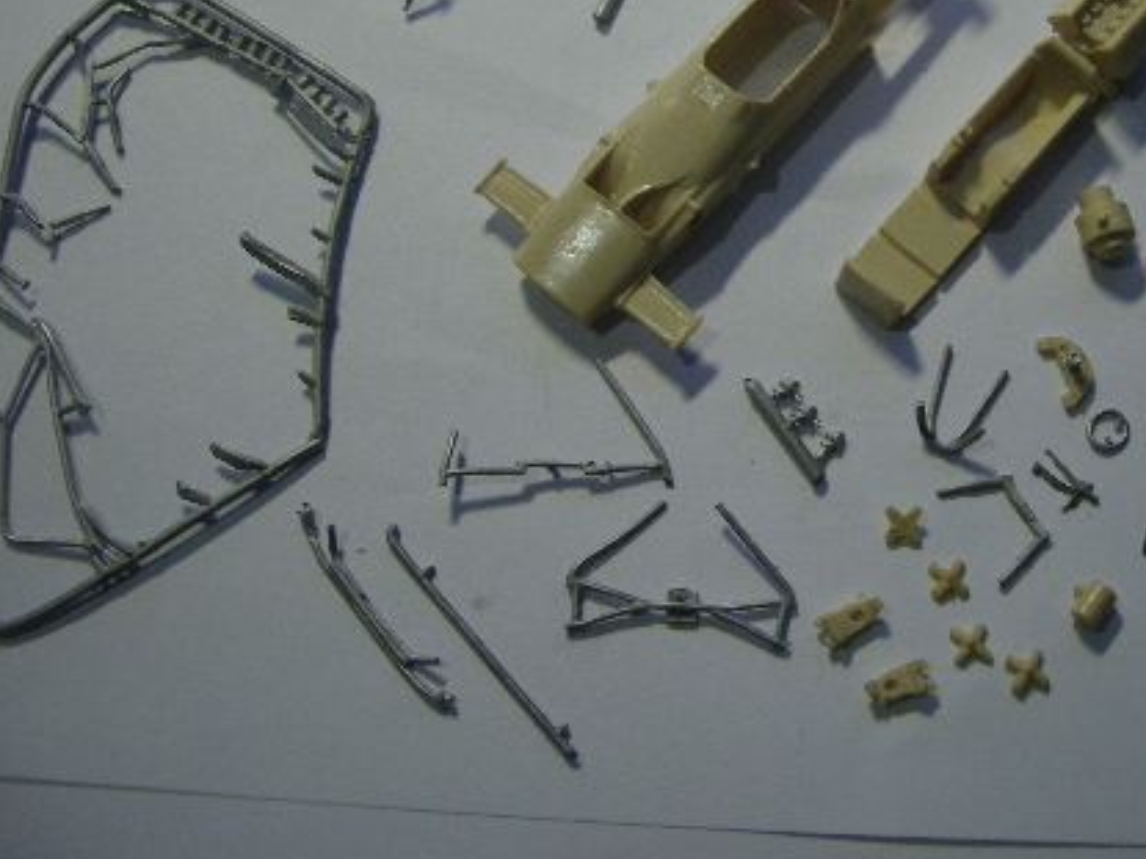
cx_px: 817
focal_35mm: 54
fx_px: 1787
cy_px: 215
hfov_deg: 35.0
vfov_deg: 26.7
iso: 160
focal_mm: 5.8
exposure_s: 1/40
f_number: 2.6
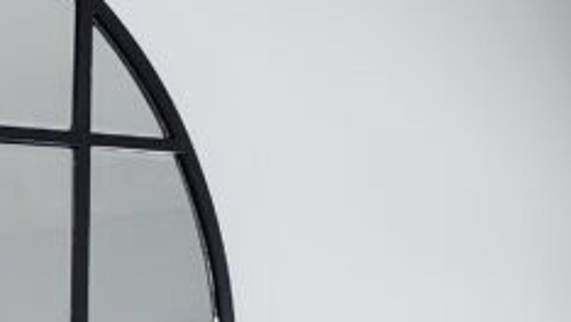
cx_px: -337
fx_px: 1879
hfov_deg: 15.6
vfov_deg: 9.5
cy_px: 500
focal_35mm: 124
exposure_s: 1/120
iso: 250
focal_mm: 4.3
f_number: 2.4
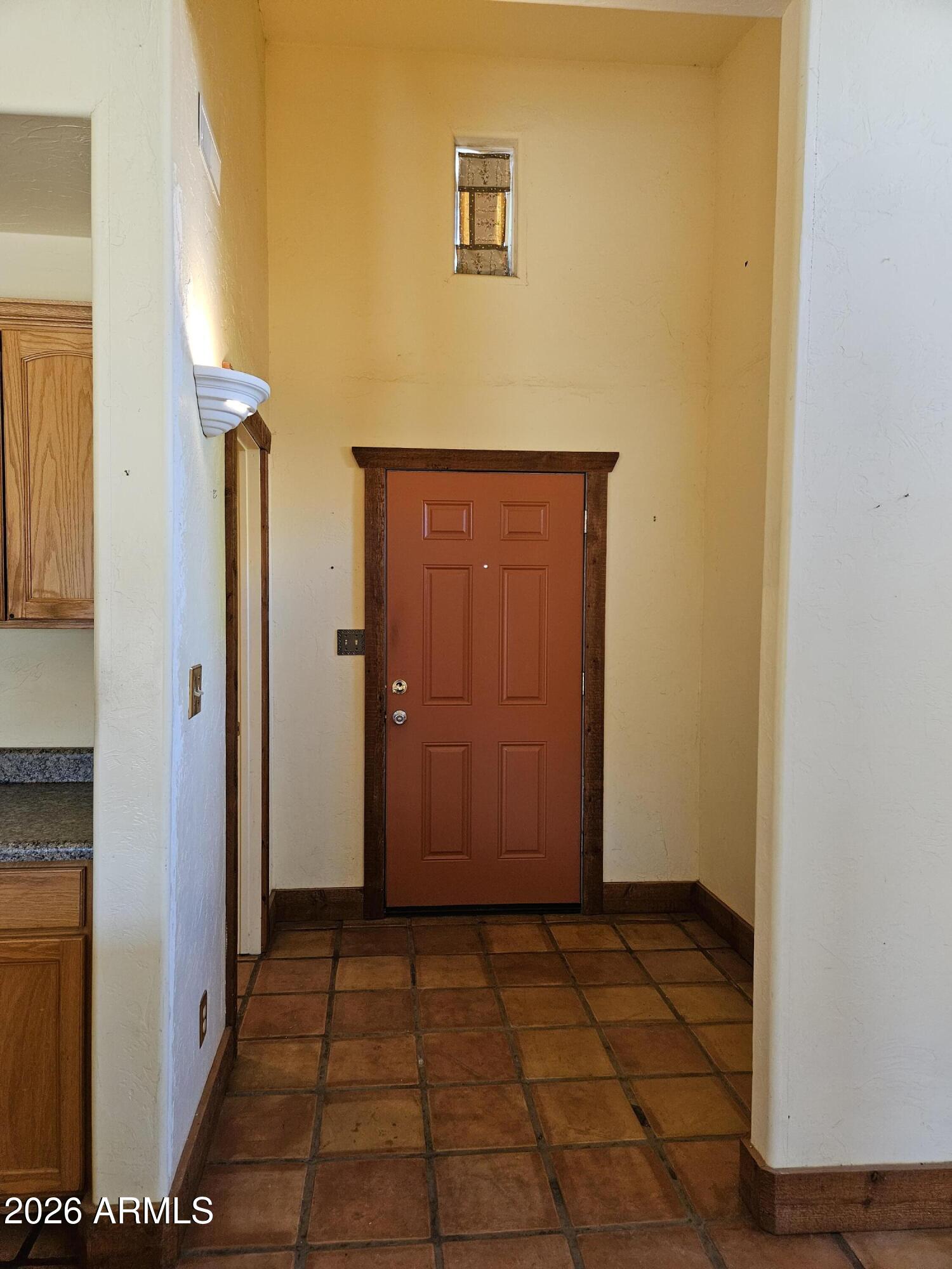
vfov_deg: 73.9
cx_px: 476
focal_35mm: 23
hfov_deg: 58.9
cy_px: 634
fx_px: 843
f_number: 1.8
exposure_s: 1/120
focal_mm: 5.4
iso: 400
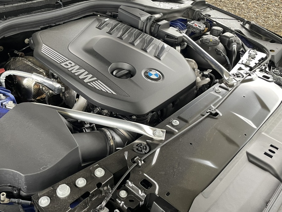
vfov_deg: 41.7
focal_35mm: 34
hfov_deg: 53.6
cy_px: 97
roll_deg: -2.5
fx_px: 277
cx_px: 112
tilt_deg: -33.2
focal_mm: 4.2
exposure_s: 1/60
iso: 200
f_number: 1.6
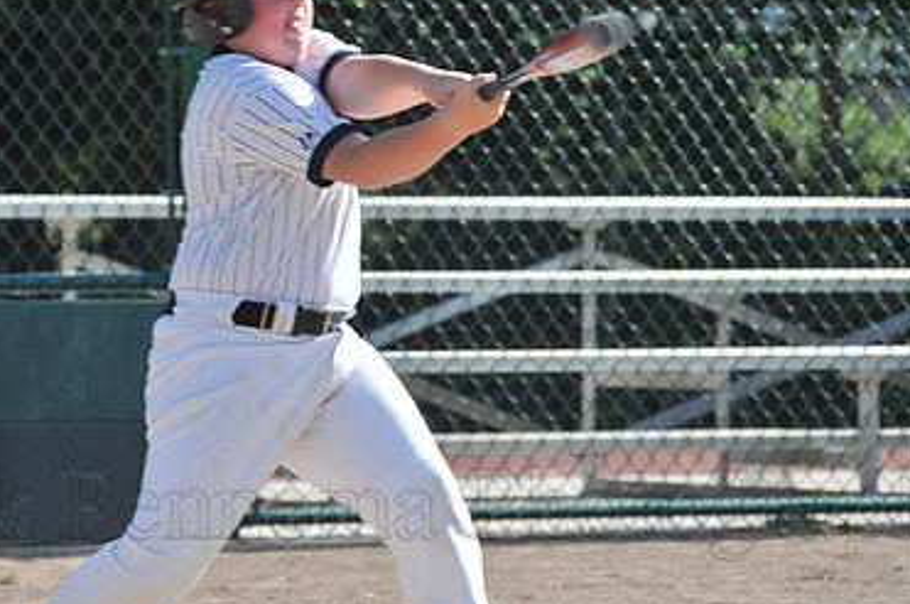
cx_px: 338
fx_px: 7696
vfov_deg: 4.5
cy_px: 205
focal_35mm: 305
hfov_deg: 6.8
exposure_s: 1/500
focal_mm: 130
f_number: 5.6
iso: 200
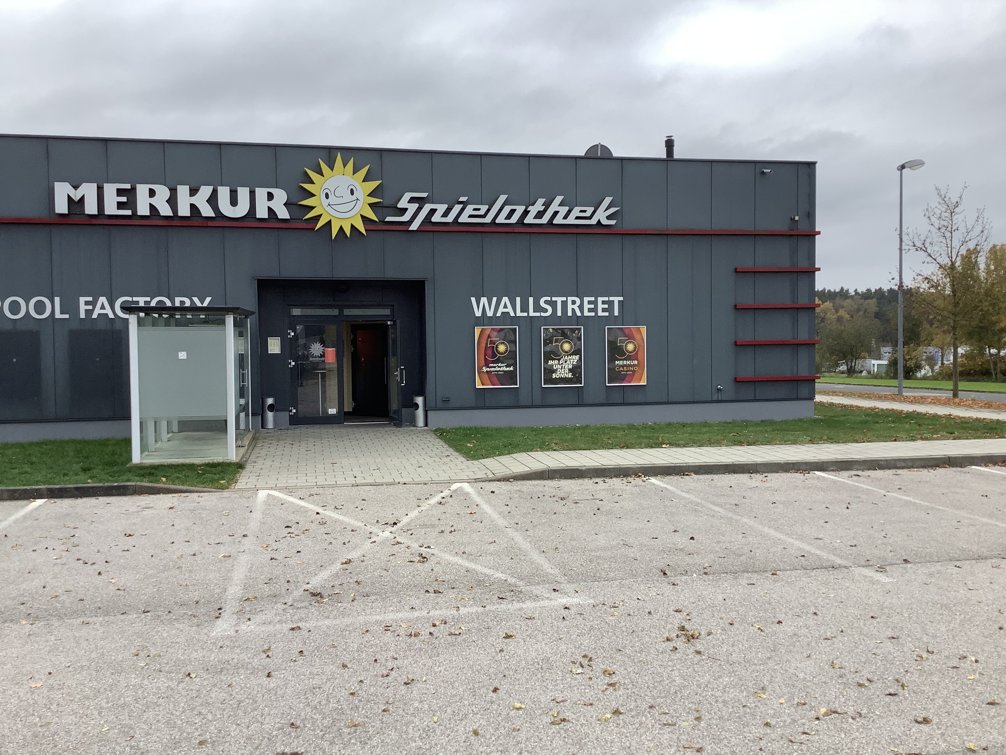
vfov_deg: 45.4
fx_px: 901
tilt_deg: -2.3
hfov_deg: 58.4
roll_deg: -0.5
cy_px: 378
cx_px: 503
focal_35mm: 31
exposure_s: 1/309
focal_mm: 3.3
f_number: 2.4
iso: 25
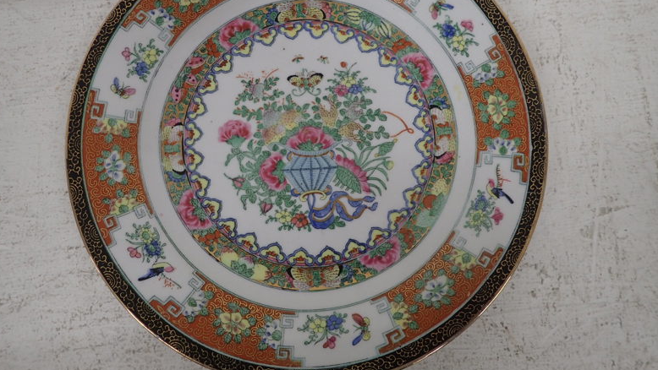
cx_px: 326
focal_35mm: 28
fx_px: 489
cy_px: 155
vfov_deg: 41.4
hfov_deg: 67.9
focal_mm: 4.5
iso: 100
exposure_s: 1/60
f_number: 2
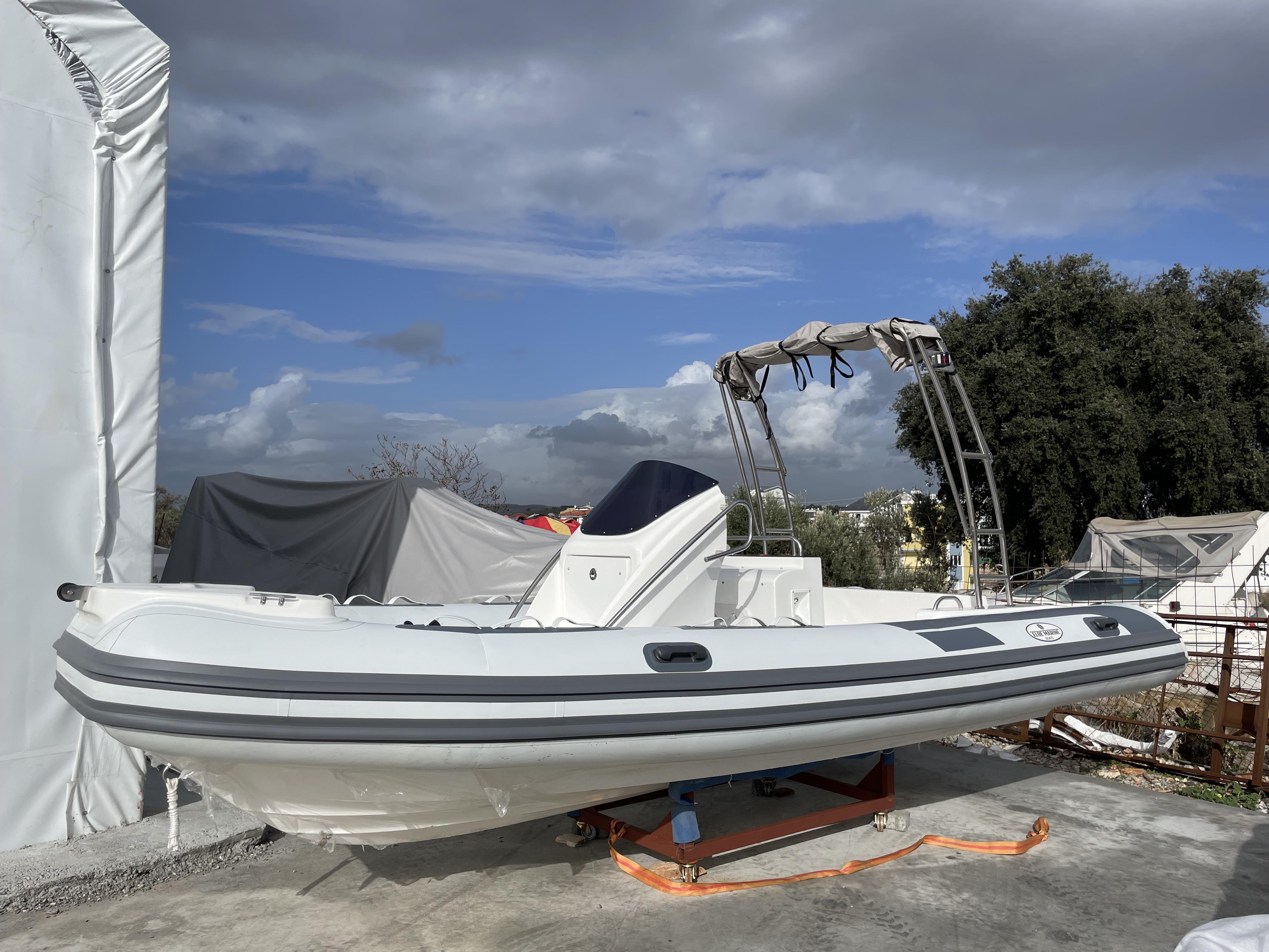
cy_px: 476
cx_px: 634
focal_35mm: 26
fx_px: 953
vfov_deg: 53.1
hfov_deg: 67.3
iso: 32
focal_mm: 4.2
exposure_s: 1/9091
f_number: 1.6
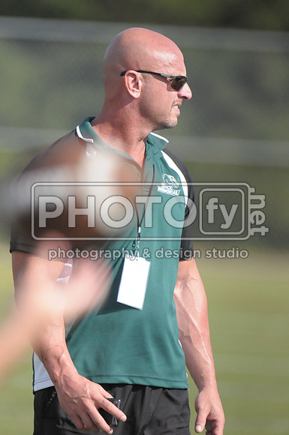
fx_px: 7246
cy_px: 218
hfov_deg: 2.3
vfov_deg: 3.4
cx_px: 144
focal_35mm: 600
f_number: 4
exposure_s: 1/8000
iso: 1600
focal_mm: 400
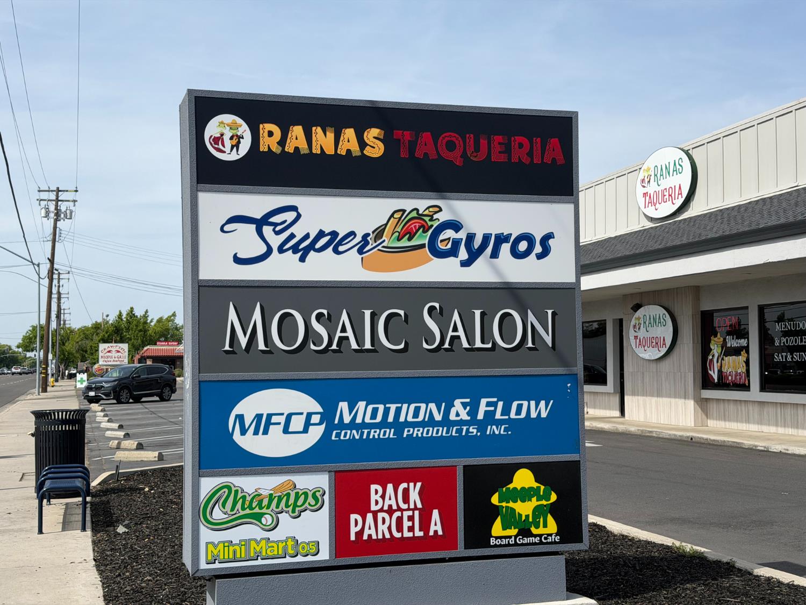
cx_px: 403
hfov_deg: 39.7
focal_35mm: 48
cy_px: 302
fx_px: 1118
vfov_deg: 30.3
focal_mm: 6.76
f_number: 1.78
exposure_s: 1/6536
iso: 64
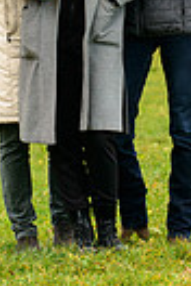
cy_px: -6
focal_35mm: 409
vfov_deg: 5.0
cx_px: 82
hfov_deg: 3.4
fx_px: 3255
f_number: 5
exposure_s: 1/250
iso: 800
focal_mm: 120
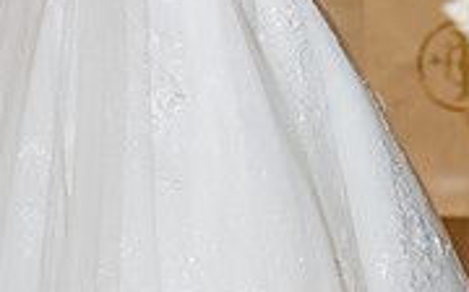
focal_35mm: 658
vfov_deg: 2.0
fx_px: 8400
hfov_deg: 3.2
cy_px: -134
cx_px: 417
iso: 1000
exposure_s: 1/200
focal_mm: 200
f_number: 2.8
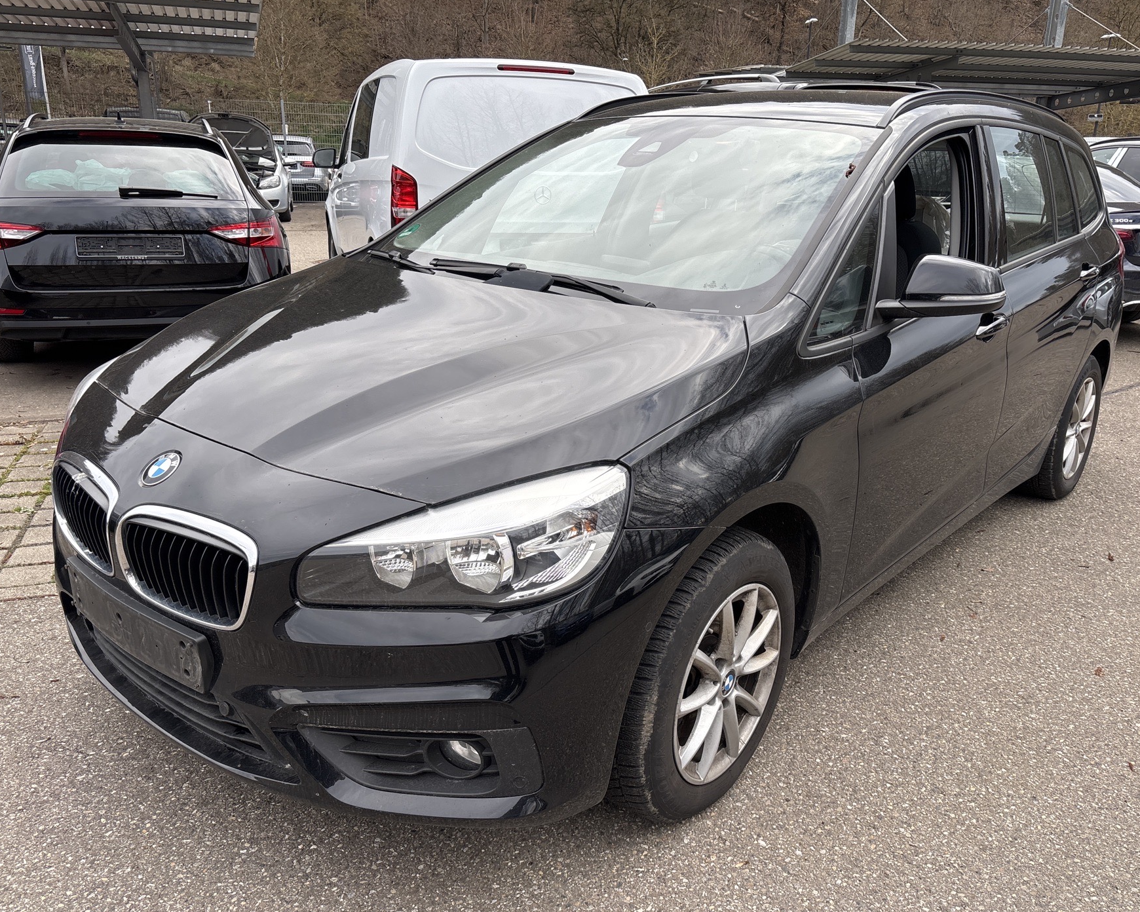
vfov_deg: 51.5
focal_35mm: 28
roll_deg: -2.9
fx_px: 945
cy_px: 464
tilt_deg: -16.4
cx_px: 601
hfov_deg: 62.2
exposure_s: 1/758
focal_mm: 5.96
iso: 50
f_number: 1.6
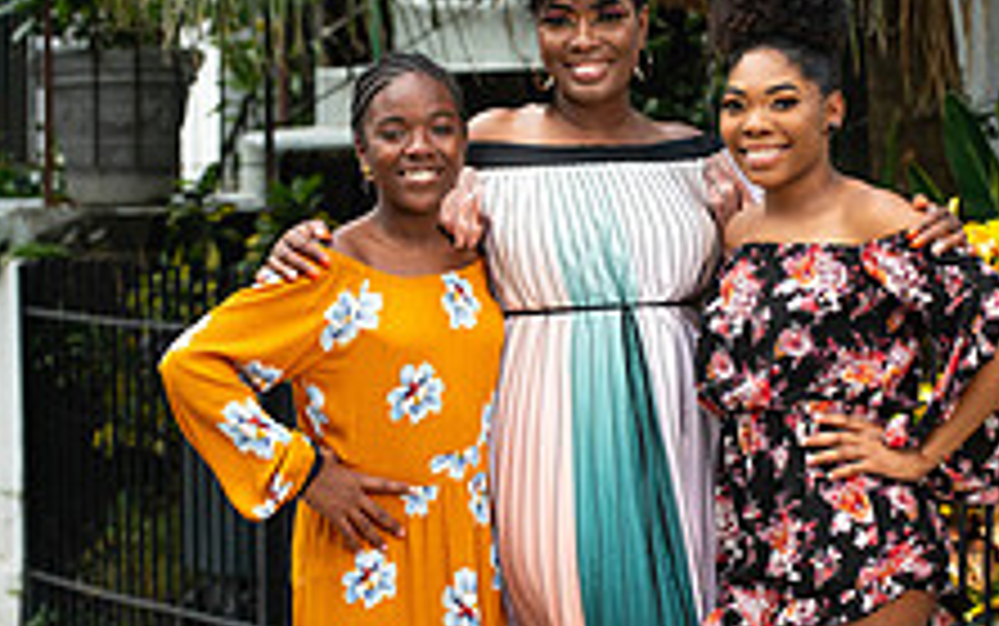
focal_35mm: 227
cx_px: 612
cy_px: 270
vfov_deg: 5.8
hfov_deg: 9.2
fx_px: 6183
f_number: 5.6
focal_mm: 110
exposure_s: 1/640
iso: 320
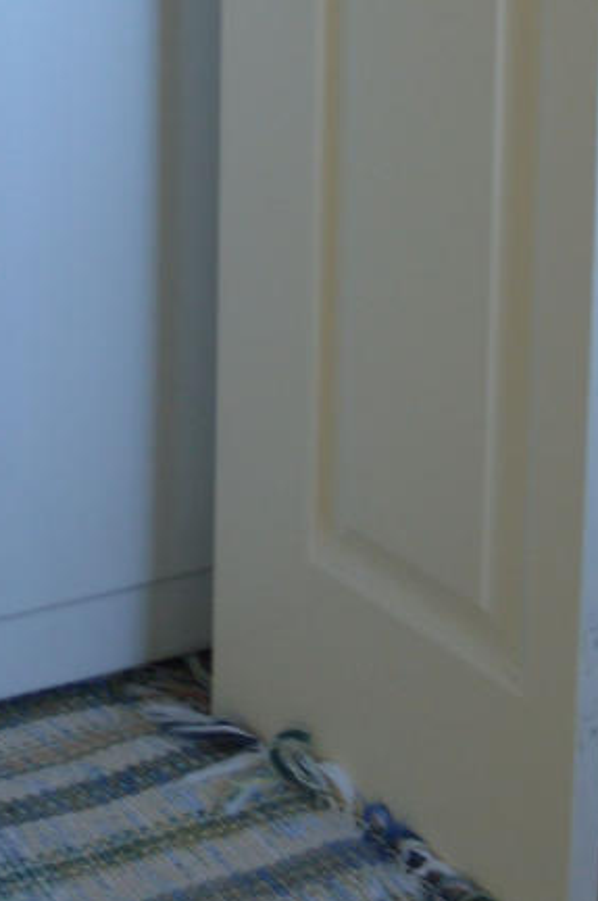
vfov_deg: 14.7
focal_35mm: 125
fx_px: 3122
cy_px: -638
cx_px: -558
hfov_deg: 10.2
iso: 180
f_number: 3.5
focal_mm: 18
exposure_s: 1/30
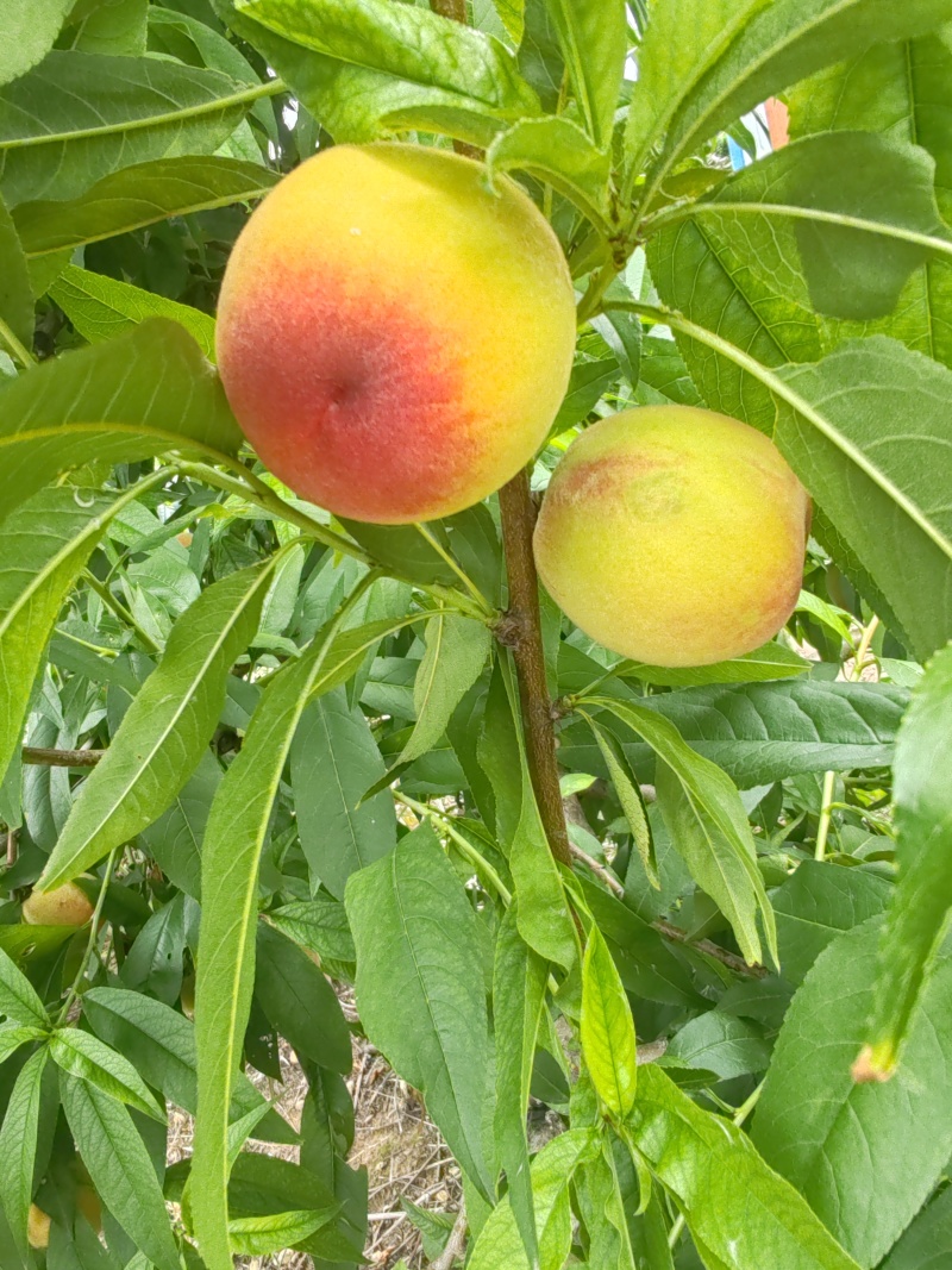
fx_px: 954
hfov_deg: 53.1
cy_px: 635
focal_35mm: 26
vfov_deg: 67.3
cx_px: 476
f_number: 2.2
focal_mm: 1.96
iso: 64
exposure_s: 1/100
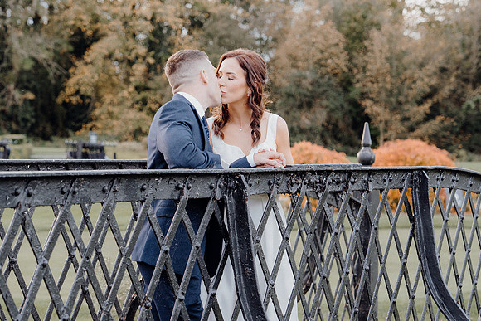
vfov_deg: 14.7
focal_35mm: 93
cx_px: 240
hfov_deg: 21.9
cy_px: 160
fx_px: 1243
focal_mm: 62
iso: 640
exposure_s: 1/320
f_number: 3.5
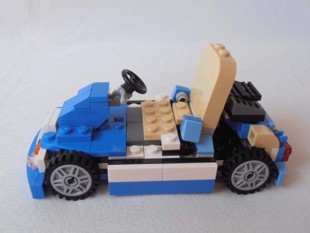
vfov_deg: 38.7
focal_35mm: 37
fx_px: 331
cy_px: 116
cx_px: 155
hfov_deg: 50.1
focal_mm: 6.61
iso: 80
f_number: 3.9
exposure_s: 1/40
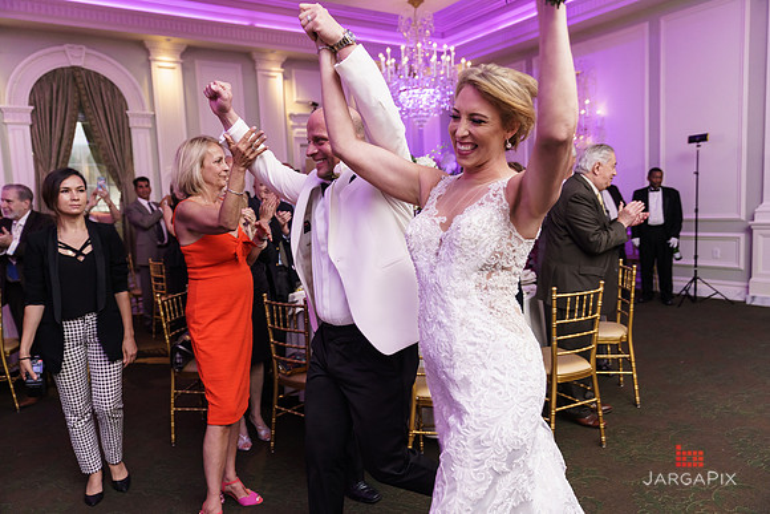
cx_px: 385
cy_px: 257
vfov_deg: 49.6
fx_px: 556
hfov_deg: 69.4
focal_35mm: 26
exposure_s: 1/160
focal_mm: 26
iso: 1250
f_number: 2.8
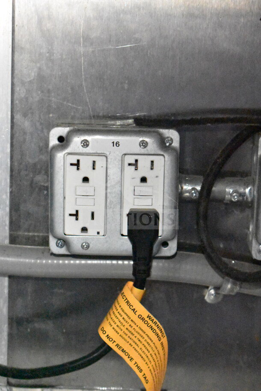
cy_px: 196
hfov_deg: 16.6
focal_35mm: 82
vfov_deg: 24.6
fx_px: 897
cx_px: 130
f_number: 5.6
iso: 25600
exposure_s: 1/100
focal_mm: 55
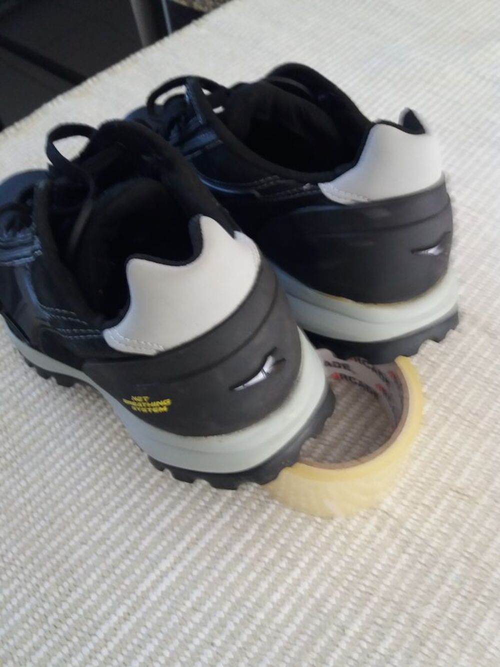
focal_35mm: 28
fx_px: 539
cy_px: 334
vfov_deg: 63.4
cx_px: 250
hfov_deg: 49.8
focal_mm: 3.7
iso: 200
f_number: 1.9
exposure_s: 1/17
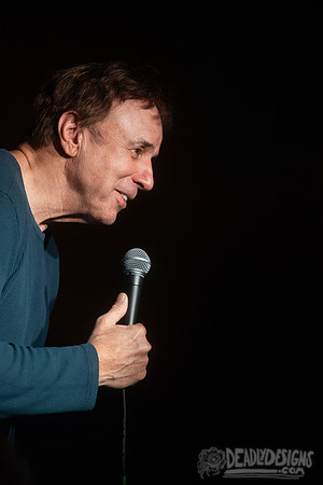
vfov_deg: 11.1
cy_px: 242
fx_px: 2490
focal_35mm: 185
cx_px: 162
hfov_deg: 7.4
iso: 2000
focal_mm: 185
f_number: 3.5
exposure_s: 1/400
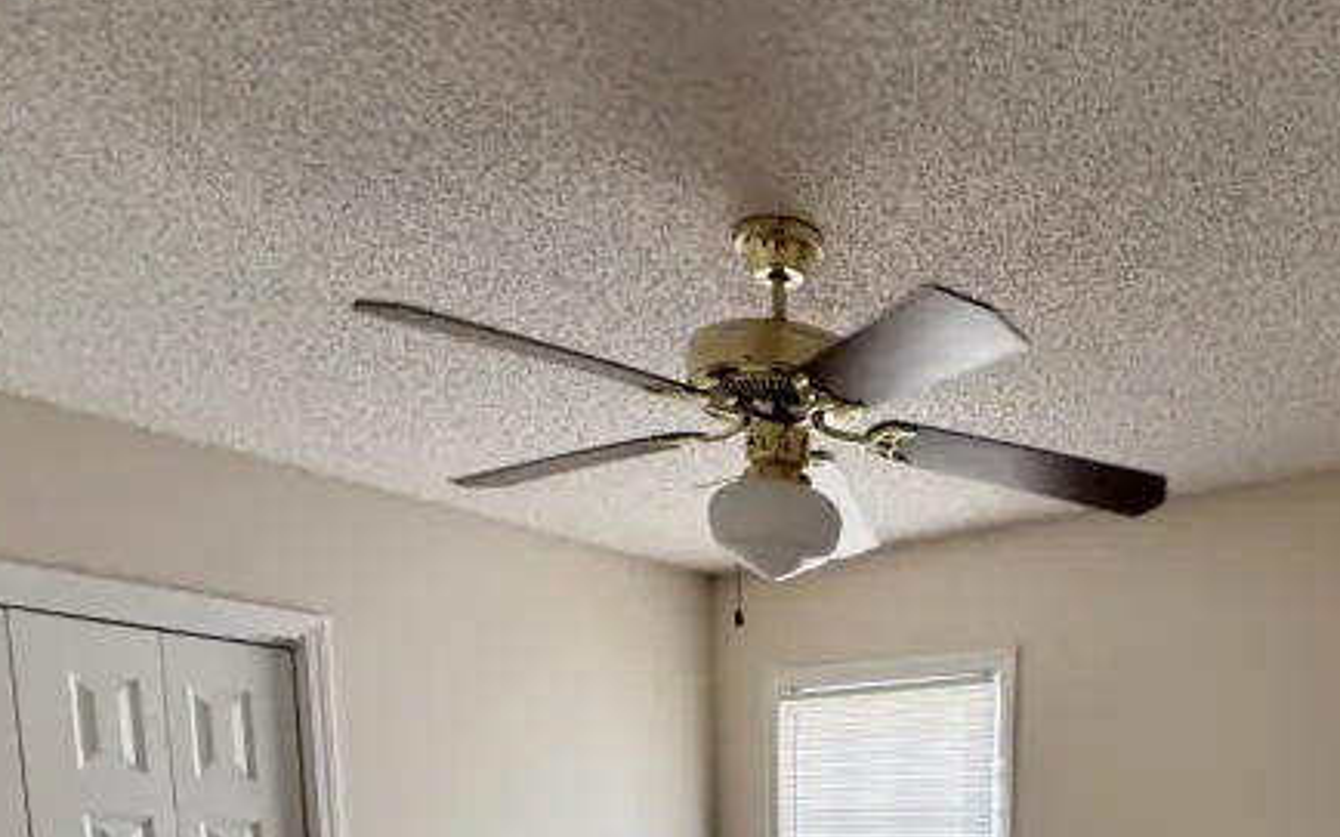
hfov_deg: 53.4
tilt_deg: -11.1
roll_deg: -1.4
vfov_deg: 28.8
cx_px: 969
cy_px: 1115
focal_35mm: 35
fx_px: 1278
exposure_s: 1/99
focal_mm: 2.22
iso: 200
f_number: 2.2
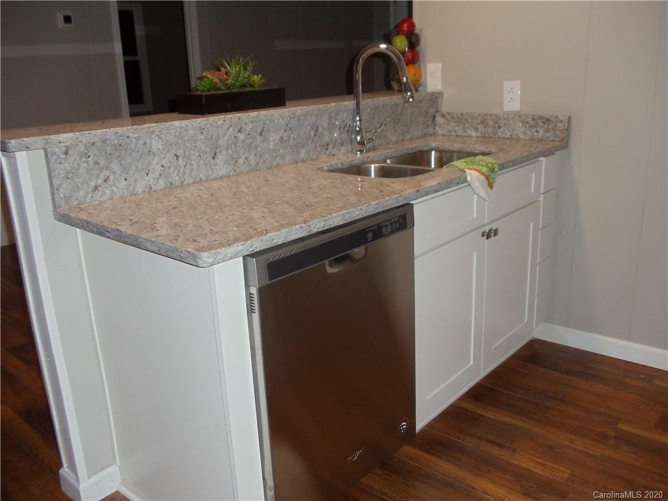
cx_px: 334
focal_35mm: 44
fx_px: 849
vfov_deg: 32.9
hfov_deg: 42.9
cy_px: 250
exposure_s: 1/30
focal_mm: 6
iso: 100
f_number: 3.5
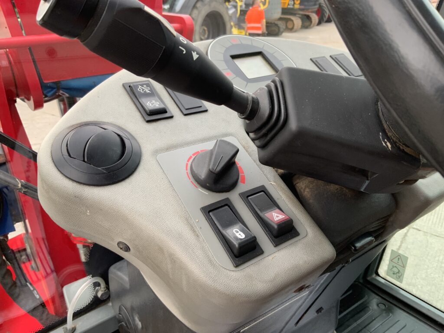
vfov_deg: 48.2
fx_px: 372
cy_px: 166
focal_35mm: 29
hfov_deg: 61.7
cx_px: 222
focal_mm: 3
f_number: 1.8
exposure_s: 1/122
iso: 50
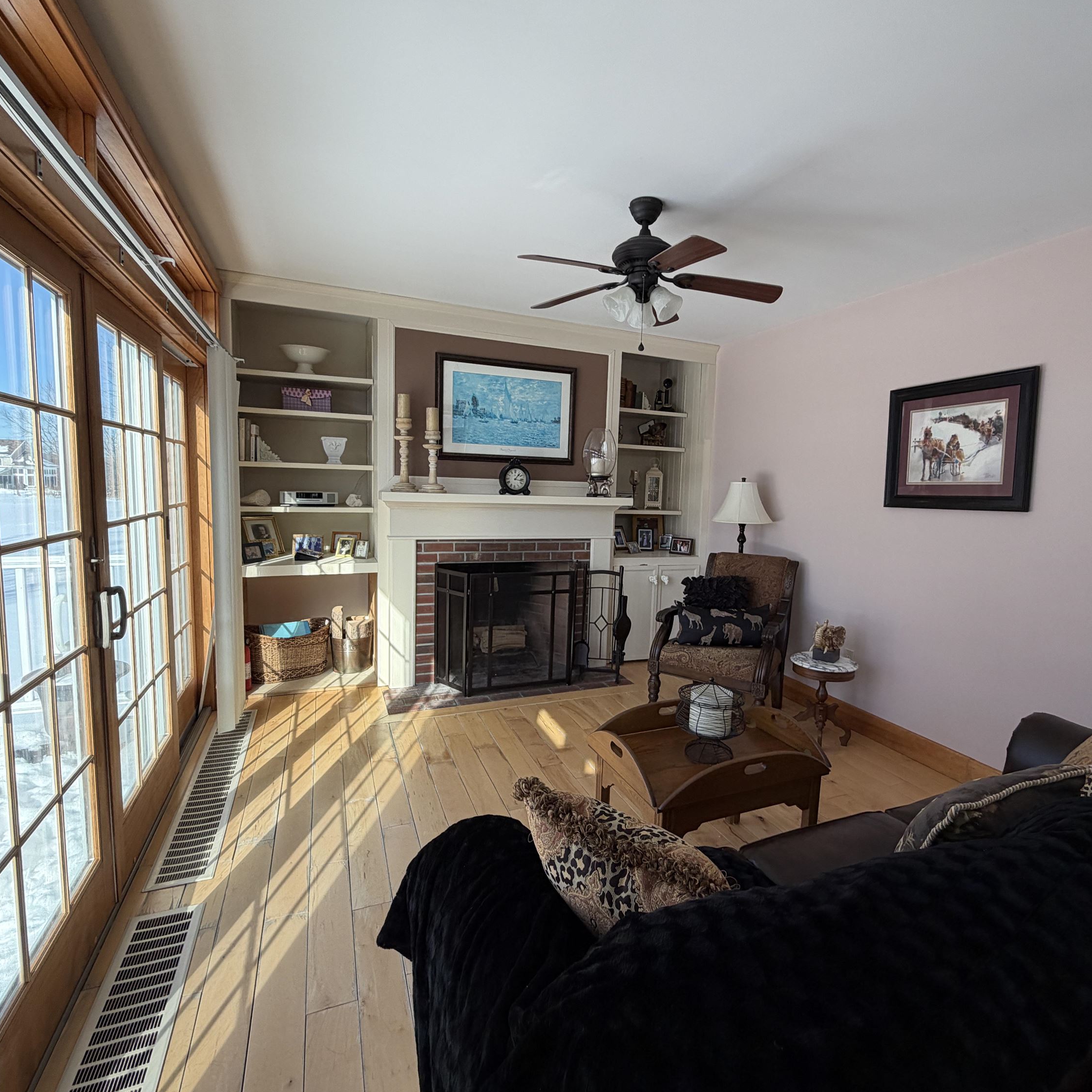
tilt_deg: -5.1
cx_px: 591
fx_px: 607
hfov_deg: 83.8
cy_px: 544
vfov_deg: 84.0
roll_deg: -2.6
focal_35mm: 17
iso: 40
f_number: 2.2
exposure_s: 1/240
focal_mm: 2.22
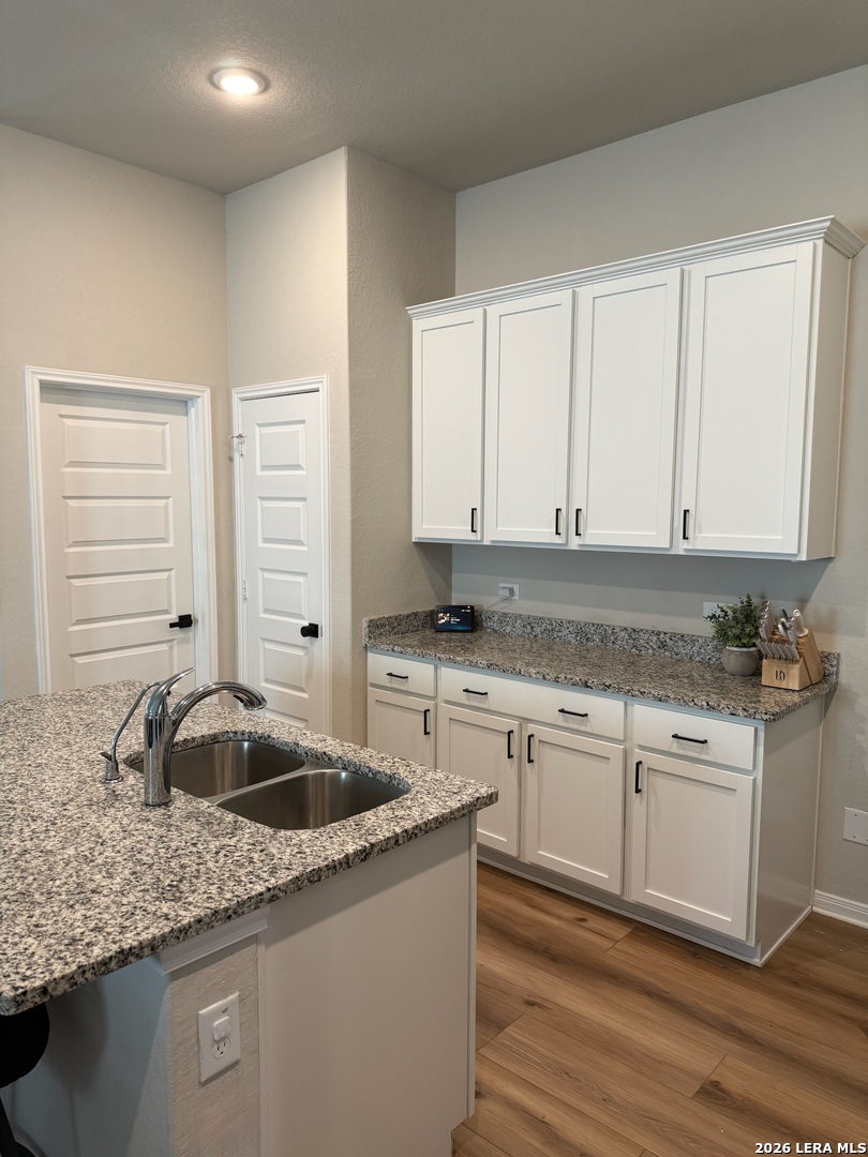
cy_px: 578
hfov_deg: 56.8
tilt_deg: -5.7
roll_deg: -0.3
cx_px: 434
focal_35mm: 24
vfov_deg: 71.6
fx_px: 802
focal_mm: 6.76
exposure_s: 1/60
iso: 160
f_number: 1.78
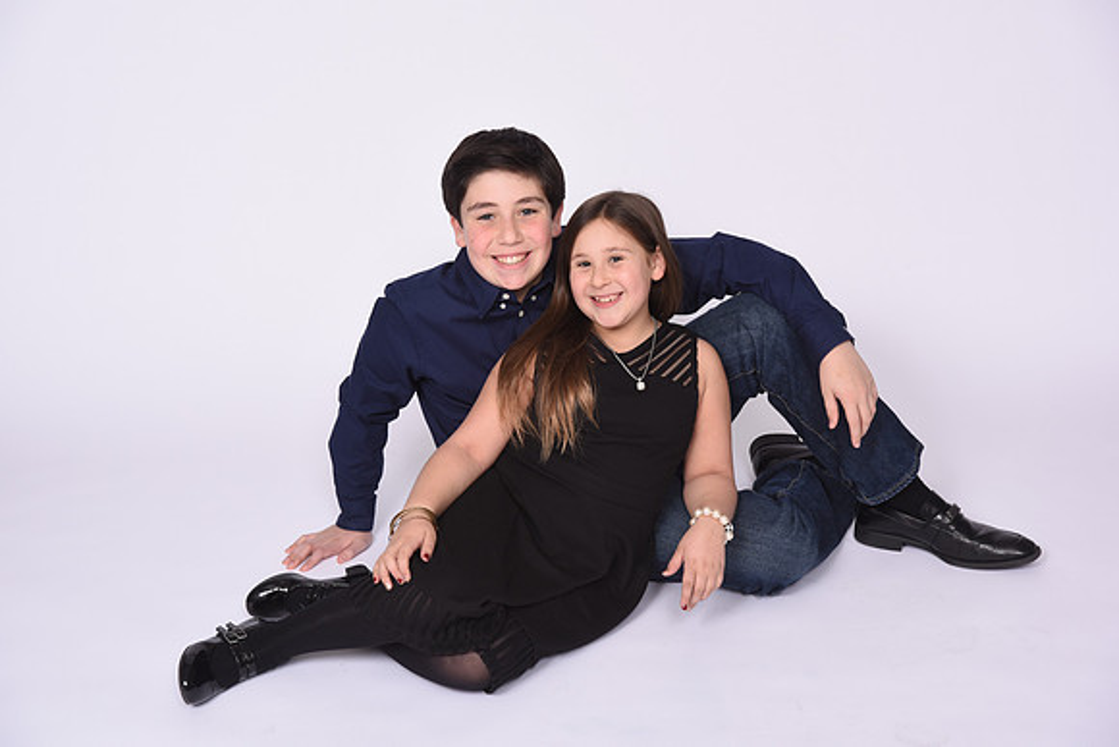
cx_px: 560
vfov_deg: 26.0
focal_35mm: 52
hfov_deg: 38.2
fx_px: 1617
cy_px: 374
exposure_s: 1/160
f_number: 11
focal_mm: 52
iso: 320
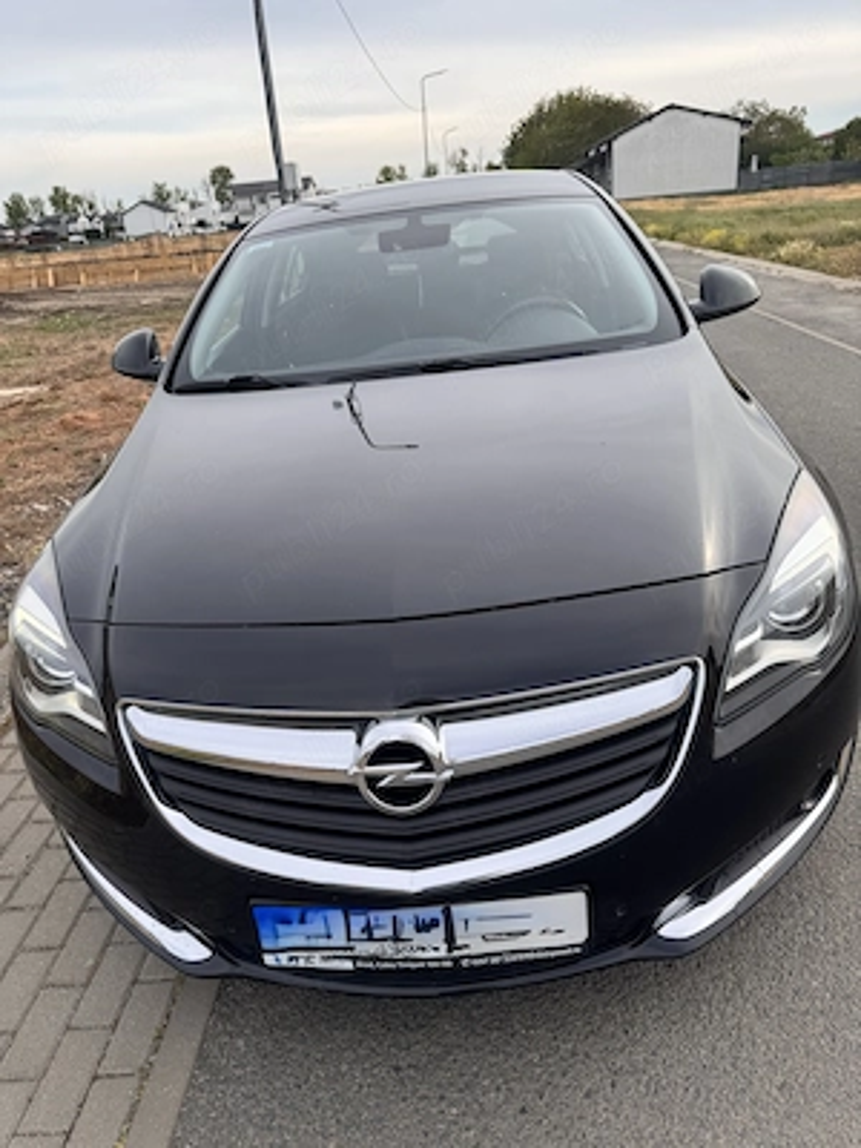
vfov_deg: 71.6
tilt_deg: -23.1
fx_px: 796
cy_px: 574
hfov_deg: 56.8
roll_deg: +5.7
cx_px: 430
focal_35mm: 24
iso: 80
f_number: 1.78
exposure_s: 1/1261
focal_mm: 6.76
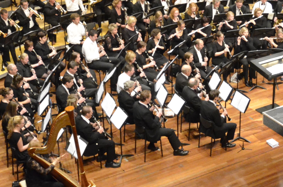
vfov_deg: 15.4
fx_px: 690
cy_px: 44
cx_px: 199
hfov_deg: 23.0
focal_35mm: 88
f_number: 4.5
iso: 5000
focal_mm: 24
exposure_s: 1/80
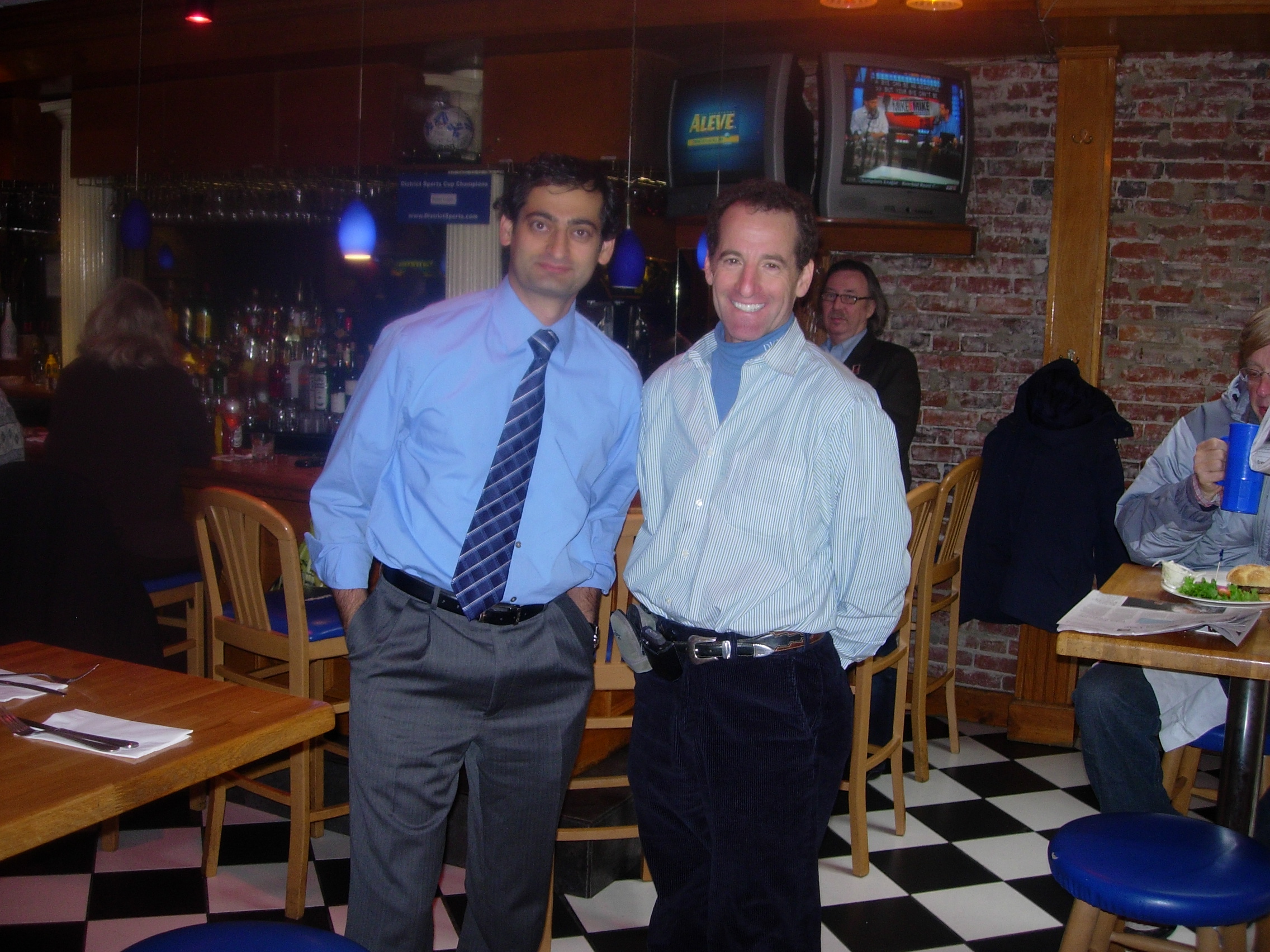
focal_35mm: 38
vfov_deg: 37.7
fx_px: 1394
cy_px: 476
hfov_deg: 49.0
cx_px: 635
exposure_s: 1/64
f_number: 2.8
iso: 79
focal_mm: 7.8
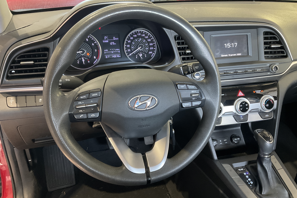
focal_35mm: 31
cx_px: 147
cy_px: 100
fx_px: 256
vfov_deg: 42.3
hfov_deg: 60.3
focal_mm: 3
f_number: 1.8
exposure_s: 1/60
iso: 250
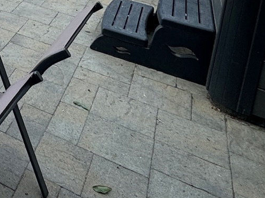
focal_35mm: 57
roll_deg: -4.1
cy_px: -102
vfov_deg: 21.4
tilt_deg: -11.5
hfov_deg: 26.2
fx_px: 436
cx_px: -116
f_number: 2.2
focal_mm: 2.22
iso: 40
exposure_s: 1/295
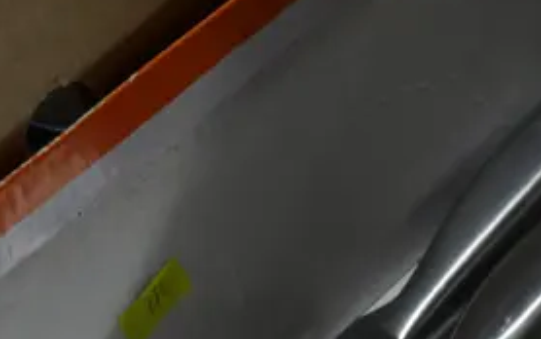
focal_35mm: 133
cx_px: 652
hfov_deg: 15.1
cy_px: 628
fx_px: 1962
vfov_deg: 9.4
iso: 200
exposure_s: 1/200
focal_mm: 17
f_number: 5
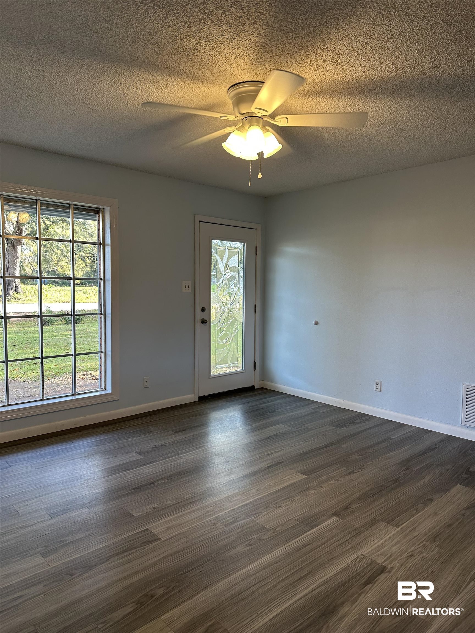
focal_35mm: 24
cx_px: 238
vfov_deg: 71.6
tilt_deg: -2.1
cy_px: 316
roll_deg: -0.6
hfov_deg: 56.8
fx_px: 439
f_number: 1.78
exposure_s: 1/120
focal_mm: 6.86
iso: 125
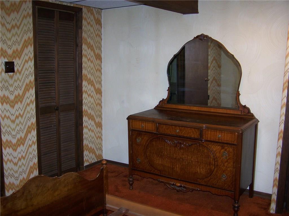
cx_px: 144
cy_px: 108
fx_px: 317
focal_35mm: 38
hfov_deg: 49.0
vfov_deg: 37.7
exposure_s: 1/60
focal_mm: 6.3
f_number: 2.8
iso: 140
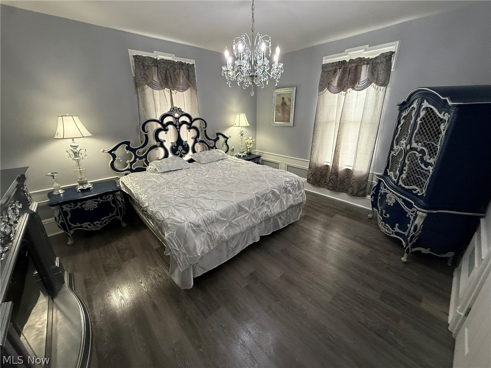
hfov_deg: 102.1
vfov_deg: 85.7
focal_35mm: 14
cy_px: 184
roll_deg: +0.4
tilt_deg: -19.5
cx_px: 246
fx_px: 199
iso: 320
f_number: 2.2
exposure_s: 1/60
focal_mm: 2.22
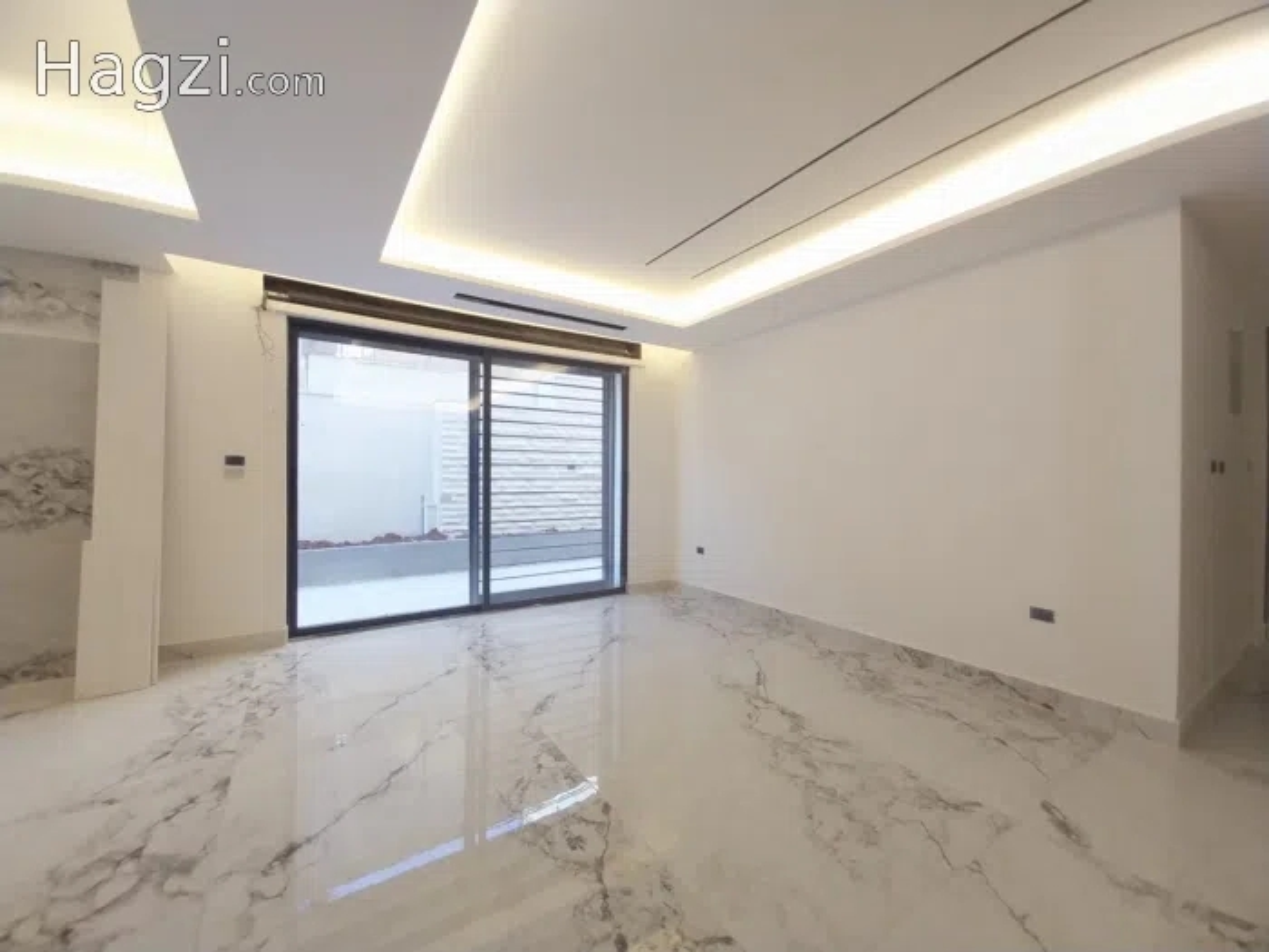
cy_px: 476
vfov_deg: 89.9
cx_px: 634
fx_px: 477
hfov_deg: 106.2
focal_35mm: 13
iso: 100
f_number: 2.2
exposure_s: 1/100
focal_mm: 1.3
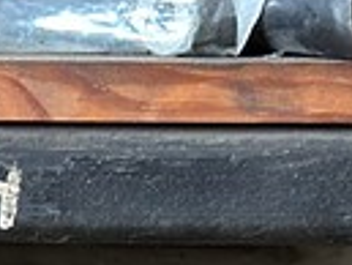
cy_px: 751
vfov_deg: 7.1
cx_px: 71
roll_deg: -1.6
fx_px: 1944
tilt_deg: -19.2
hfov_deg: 10.3
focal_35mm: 191
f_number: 1.78
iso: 320
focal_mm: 6.86
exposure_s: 1/60
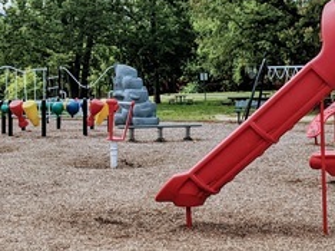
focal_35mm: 77
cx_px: 154
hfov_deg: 25.4
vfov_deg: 18.9
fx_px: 744
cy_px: 43
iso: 57
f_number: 1.73
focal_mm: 4.38
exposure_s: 1/4695
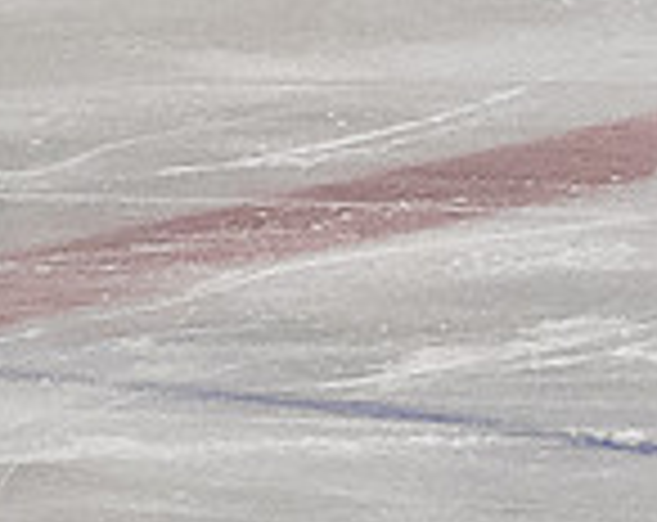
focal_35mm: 990
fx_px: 19199
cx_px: -298
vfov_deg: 1.6
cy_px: -350
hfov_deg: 2.0
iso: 4000
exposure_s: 1/800
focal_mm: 78
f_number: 4
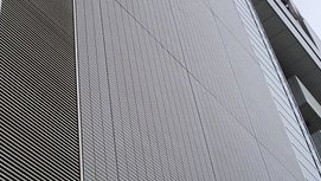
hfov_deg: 29.2
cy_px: 71
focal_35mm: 72
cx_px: 115
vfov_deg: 16.8
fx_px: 613
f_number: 4.3
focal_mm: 5.8
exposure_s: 1/640
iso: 80
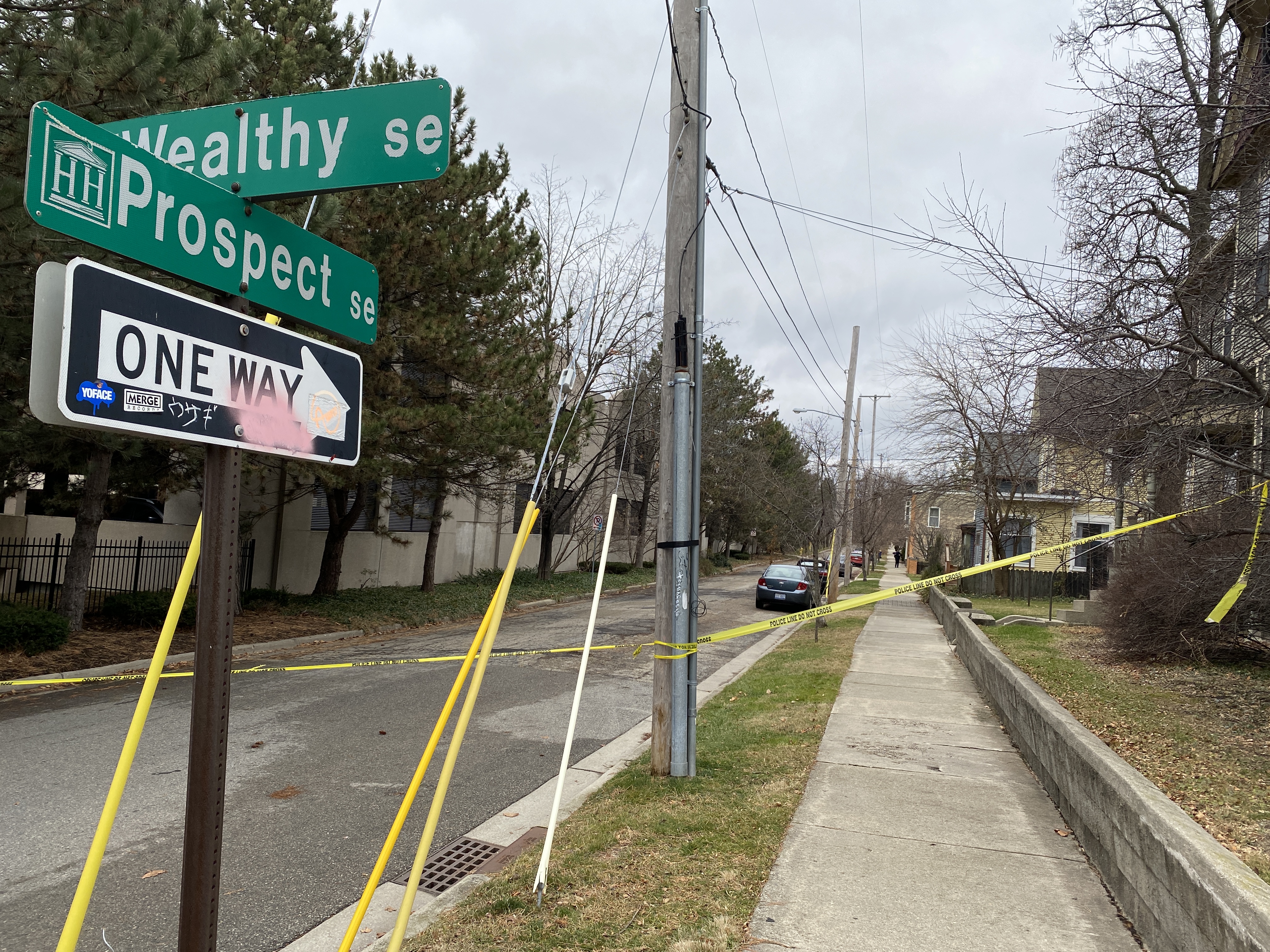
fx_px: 954
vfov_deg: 53.1
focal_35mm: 26
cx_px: 635
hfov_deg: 67.3
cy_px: 476
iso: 32
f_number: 1.8
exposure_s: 1/673
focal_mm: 4.25
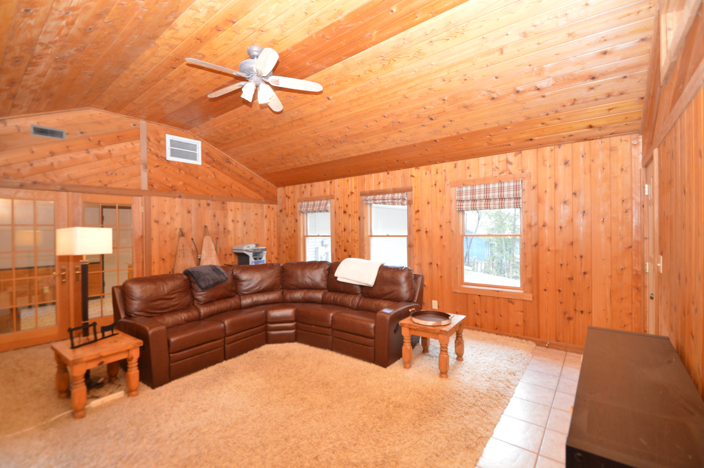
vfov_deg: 77.2
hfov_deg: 100.4
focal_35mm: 15
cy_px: 234
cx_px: 352
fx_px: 293
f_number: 3.5
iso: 800
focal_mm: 10
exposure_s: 1/60
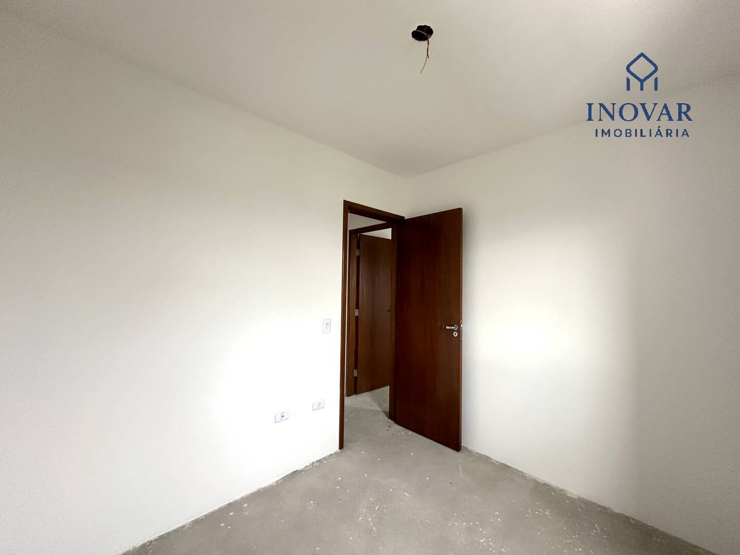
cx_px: 370
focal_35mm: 14
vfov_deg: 85.7
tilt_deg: +3.9
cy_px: 278
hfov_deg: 102.1
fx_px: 299
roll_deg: -0.7
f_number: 2.2
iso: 200
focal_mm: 2.22
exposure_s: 1/99
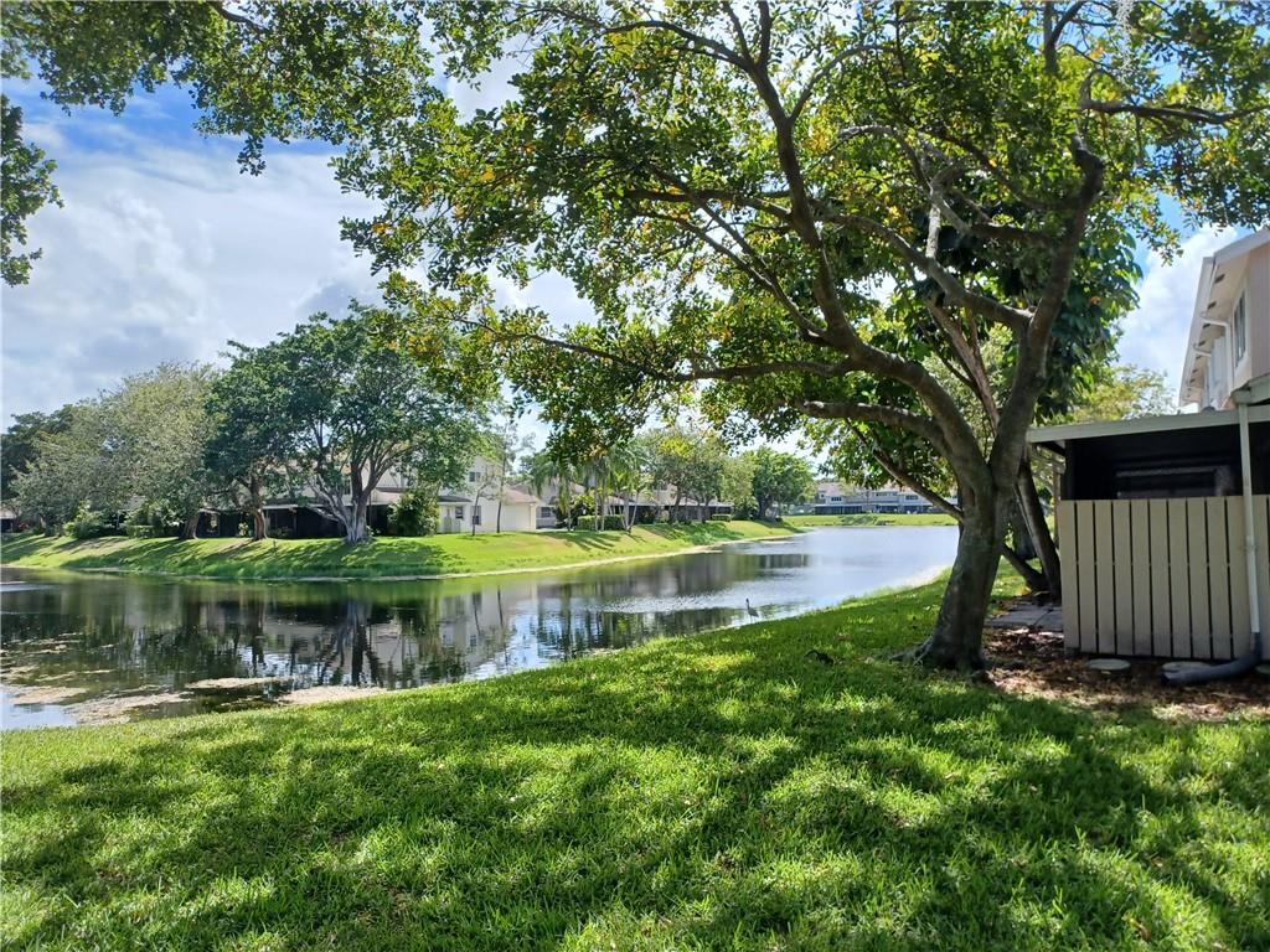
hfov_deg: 69.4
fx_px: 917
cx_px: 635
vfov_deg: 54.9
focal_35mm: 25
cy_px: 476
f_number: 1.8
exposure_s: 1/246
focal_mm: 4.6
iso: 32
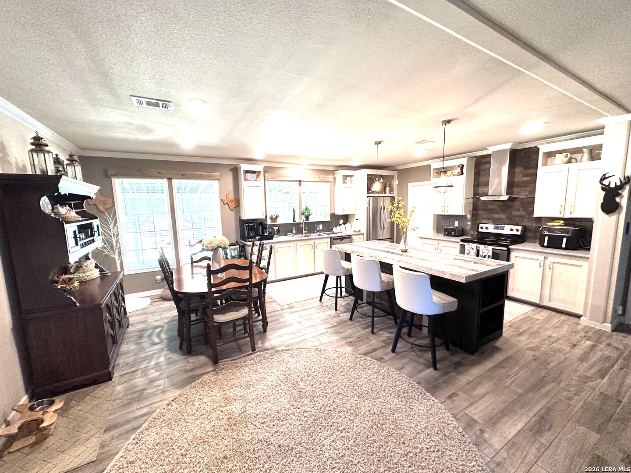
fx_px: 255
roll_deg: +1.6
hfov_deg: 102.1
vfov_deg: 85.7
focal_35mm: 14
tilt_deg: -7.3
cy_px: 236
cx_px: 316
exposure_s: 1/60
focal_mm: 2.22
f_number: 2.2
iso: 320
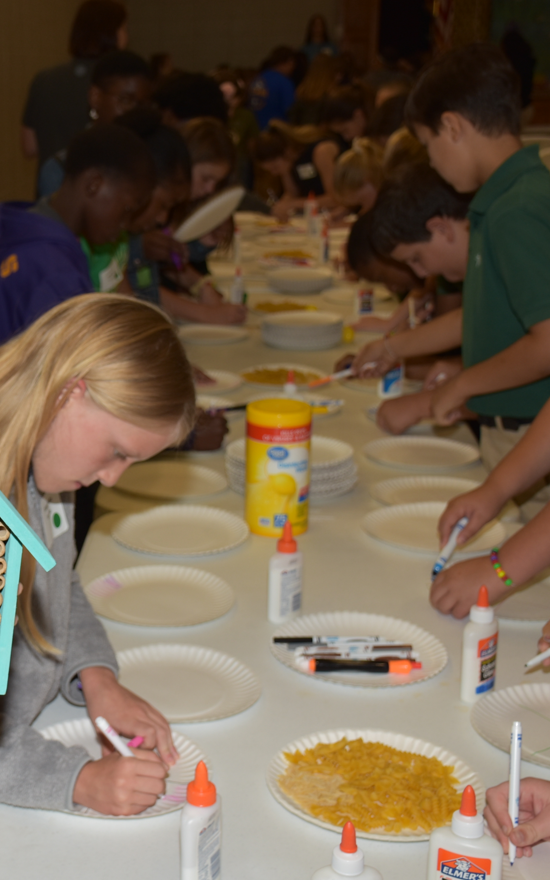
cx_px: -10
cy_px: 438
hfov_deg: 22.2
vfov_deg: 36.3
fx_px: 1343
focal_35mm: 56
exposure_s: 1/60
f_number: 5
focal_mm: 24
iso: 200
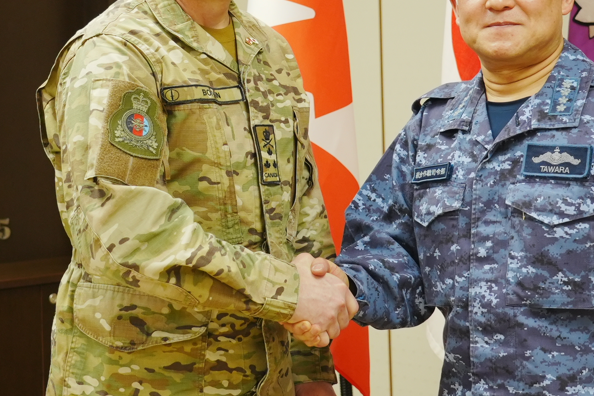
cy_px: 57
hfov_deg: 20.2
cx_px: 144
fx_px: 1650
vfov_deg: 13.6
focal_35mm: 100
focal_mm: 42
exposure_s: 1/250
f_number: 4
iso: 2000
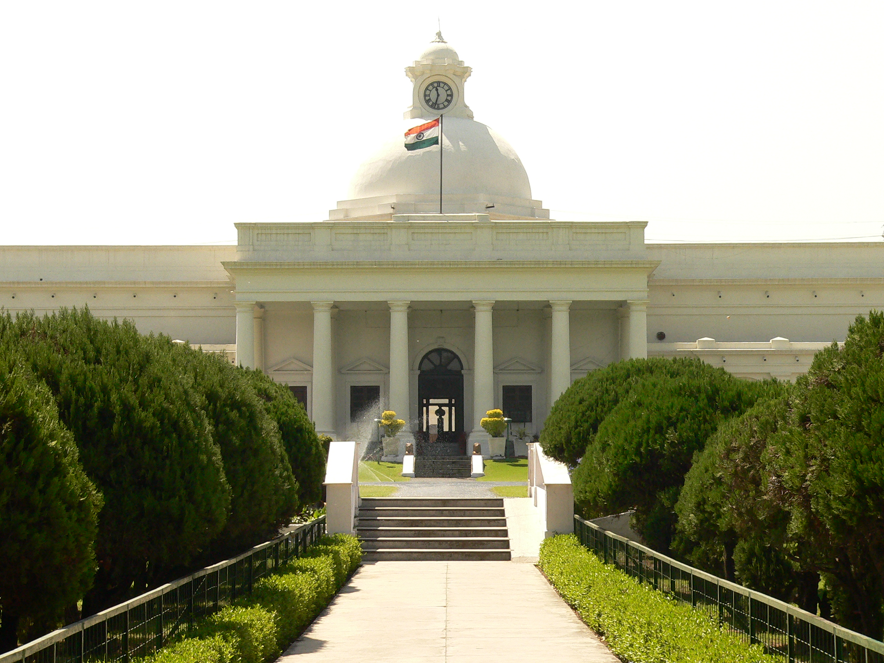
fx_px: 2349
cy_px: 332
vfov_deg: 16.1
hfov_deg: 21.3
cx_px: 442
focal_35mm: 92
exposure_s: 1/640
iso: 200
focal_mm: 15.3
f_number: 5.6
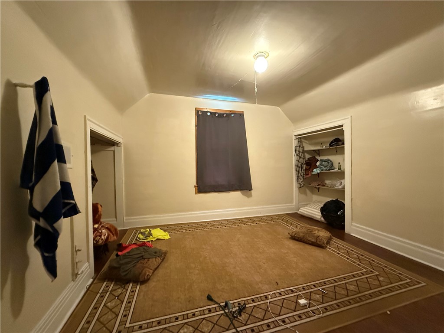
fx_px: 180
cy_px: 166
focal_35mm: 14
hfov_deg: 102.1
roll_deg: -0.4
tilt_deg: +0.4
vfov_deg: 85.7
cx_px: 222
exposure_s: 1/60
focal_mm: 2.22
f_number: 2.2
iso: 1000
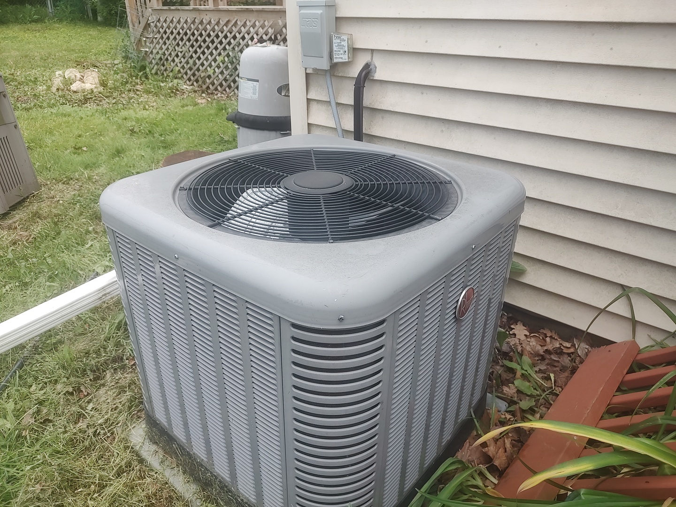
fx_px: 469
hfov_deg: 71.6
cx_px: 338
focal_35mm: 24
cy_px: 254
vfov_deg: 56.8
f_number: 1.9
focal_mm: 5.88
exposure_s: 1/148
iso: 100
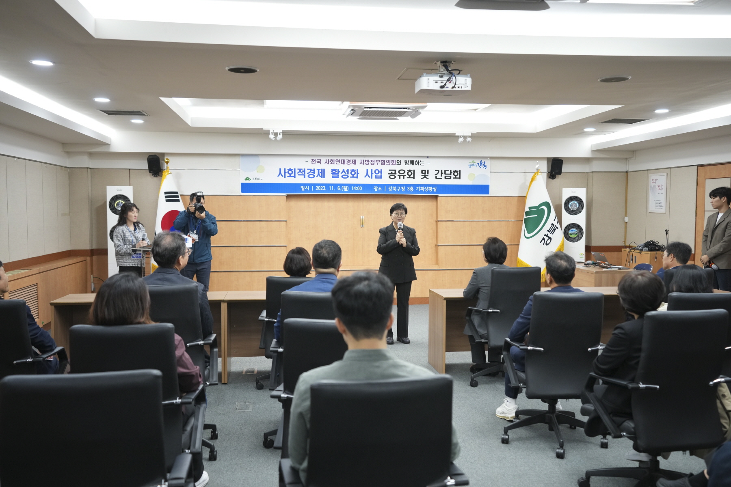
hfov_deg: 54.4
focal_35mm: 35
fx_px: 711
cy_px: 244
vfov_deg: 37.9
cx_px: 366
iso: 1250
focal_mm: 35
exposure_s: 1/160
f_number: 2.8
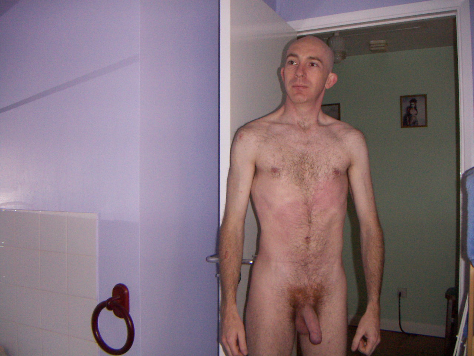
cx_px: 237
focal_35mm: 36
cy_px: 178
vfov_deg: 39.7
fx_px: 493
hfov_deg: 51.4
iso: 200
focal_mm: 4.7
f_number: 2.8
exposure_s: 1/50
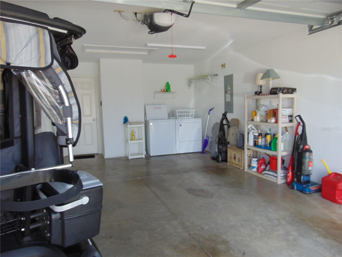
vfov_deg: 54.9
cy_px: 128
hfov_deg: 69.4
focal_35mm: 25
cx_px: 171
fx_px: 247
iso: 80
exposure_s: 1/125
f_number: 3
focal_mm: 4.5
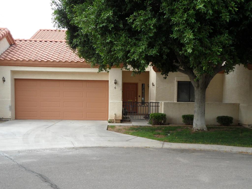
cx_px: 126
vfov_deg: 44.2
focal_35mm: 32
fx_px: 233
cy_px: 94
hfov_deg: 56.8
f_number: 3.7
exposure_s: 1/250
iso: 80
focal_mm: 5.7
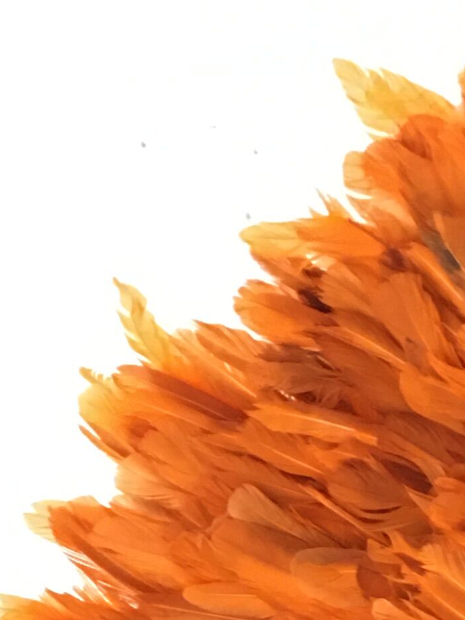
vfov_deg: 15.1
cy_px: 728
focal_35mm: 126
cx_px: 847
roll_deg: +1.9
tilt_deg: -7.4
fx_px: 2257
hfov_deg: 11.0
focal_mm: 4.15
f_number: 2.2
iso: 80
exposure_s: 1/10
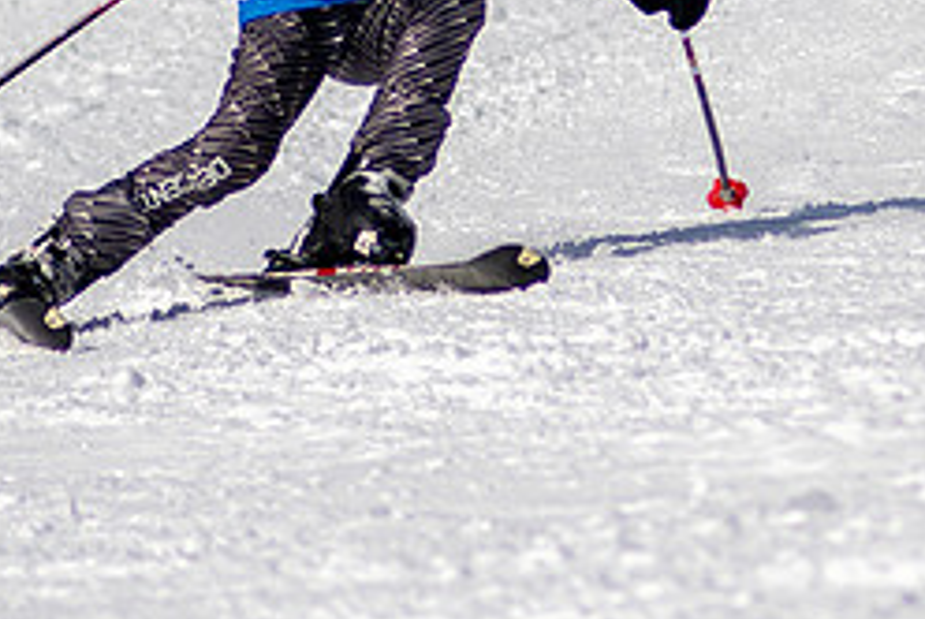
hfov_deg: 1.3
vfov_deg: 0.8
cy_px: -124
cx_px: 554
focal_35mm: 1633
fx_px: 42008
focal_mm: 300
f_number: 2.8
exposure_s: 1/8000
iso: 100
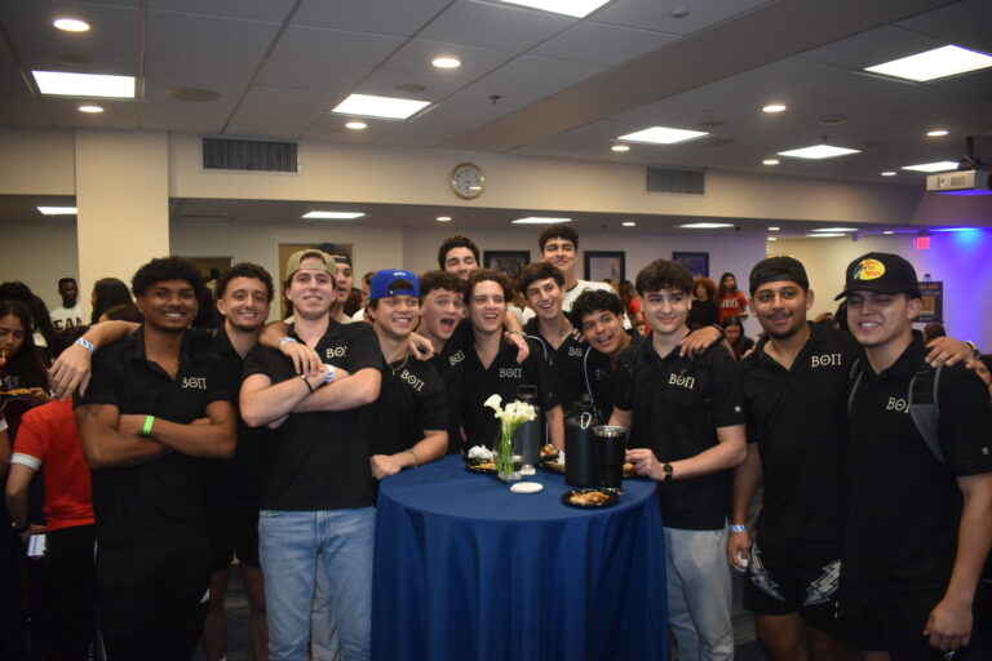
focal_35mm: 27
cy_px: 330
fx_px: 744
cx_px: 496
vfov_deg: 47.9
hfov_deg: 67.4
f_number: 3.5
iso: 800
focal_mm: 18
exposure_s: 1/60
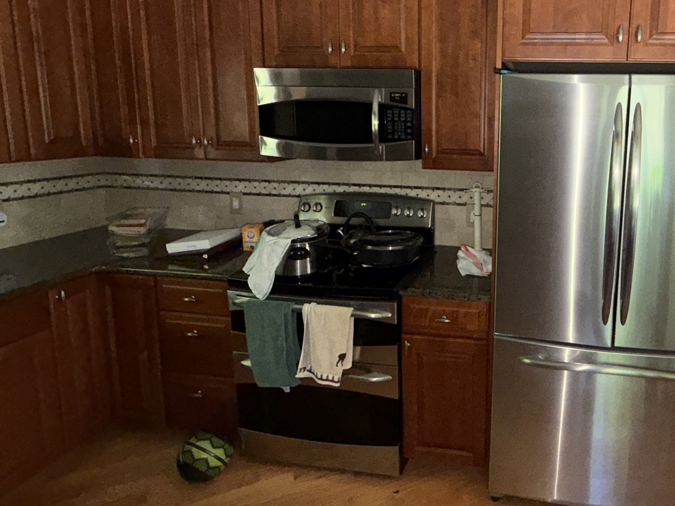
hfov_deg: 69.8
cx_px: 493
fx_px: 448
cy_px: 183
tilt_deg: -8.2
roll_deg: -0.6
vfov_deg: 58.0
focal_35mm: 23
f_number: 2.2
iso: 250
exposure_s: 1/60
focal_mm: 2.22
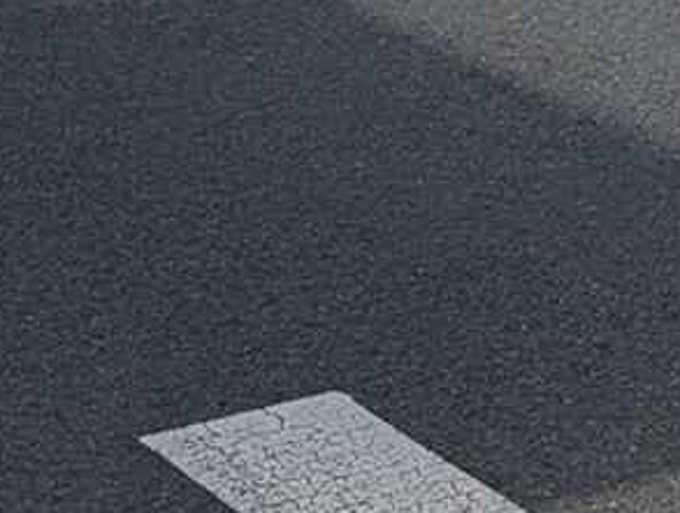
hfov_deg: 10.1
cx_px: 1701
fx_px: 3287
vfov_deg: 7.7
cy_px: -1079
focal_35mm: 167
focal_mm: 6.9
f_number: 1.68
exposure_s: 1/1435
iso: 24
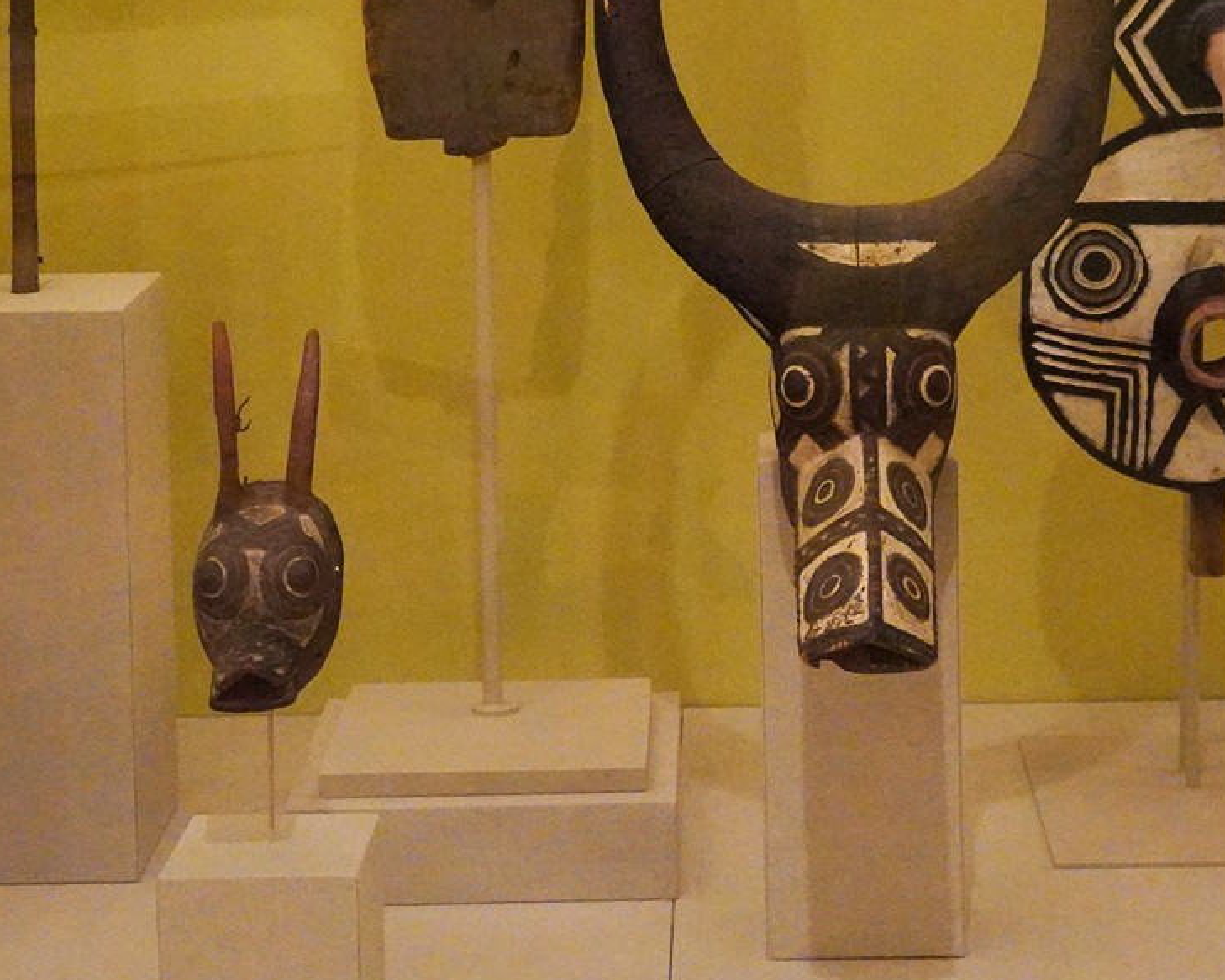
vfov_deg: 17.6
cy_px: -39
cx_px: 696
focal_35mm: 85
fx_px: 3081
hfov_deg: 22.5
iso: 12800
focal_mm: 33
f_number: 5.6
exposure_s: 1/100
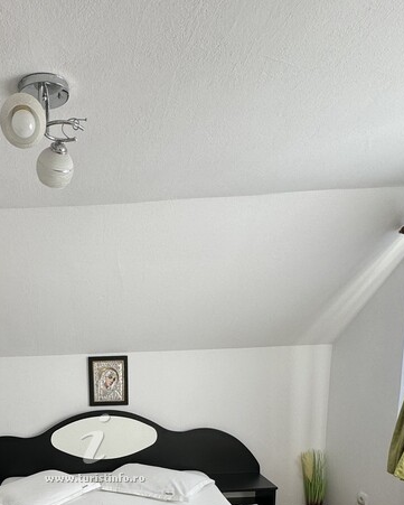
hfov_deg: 45.0
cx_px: 87
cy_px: 439
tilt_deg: -10.3
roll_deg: +2.7
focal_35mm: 31
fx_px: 463
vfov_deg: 51.6
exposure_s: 1/99
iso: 64
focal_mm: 2.22
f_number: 2.2
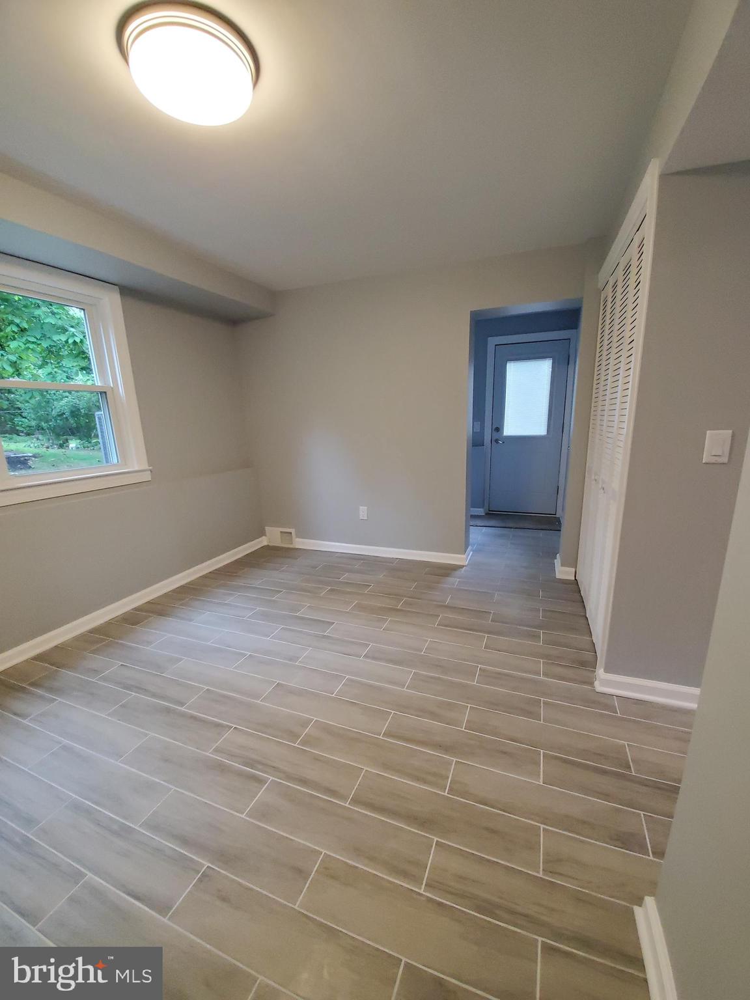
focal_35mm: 13
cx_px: 375
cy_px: 500
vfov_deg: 106.2
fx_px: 376
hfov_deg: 89.9
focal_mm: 1.8
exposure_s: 1/59
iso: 400
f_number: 2.2
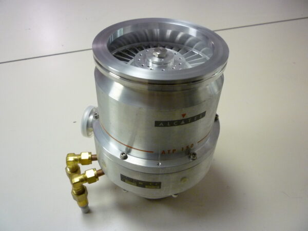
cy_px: 116
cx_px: 154
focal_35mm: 29
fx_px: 258
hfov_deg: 61.7
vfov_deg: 48.2
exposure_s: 1/30
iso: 400
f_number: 3.3
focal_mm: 5.2
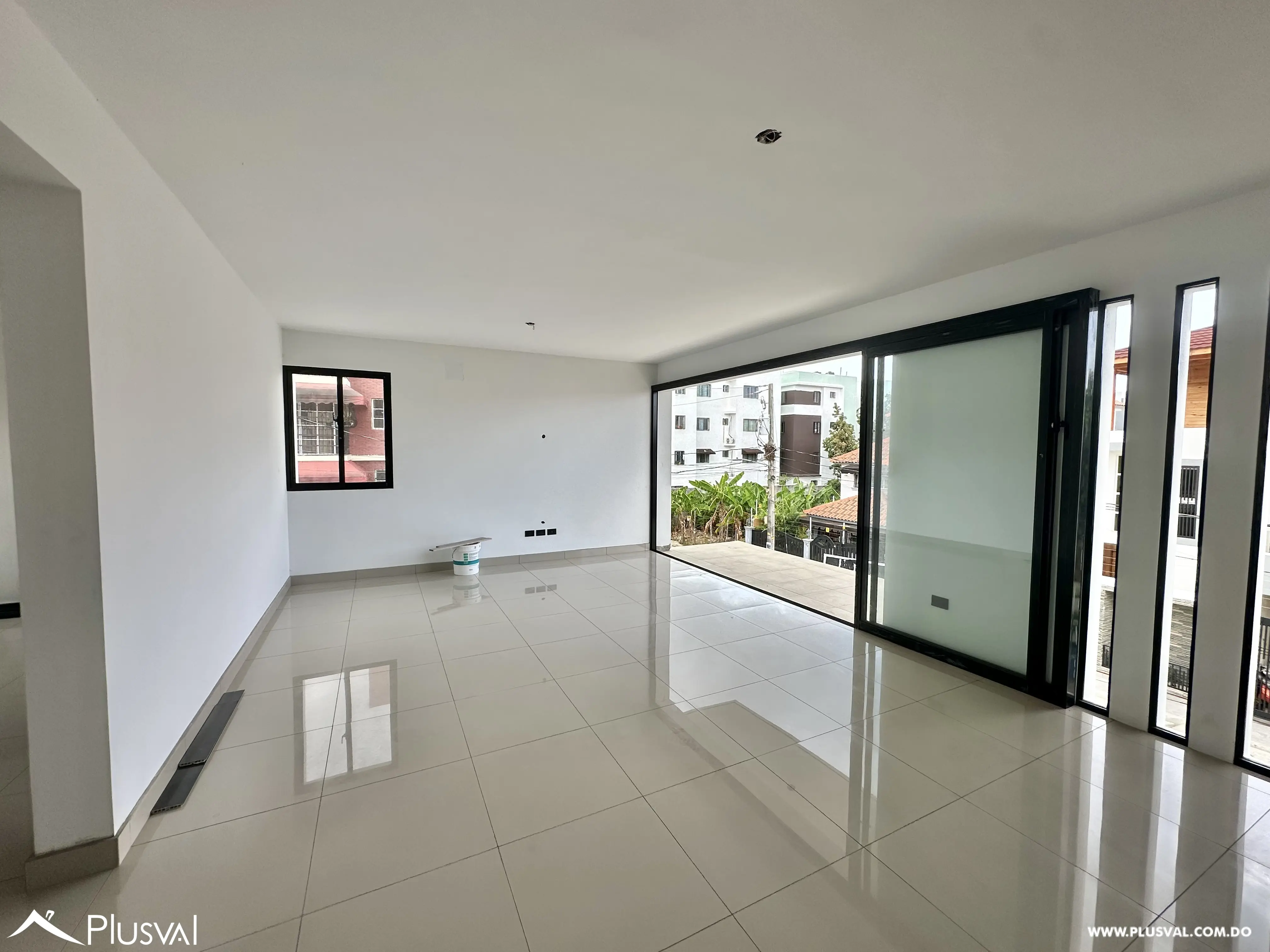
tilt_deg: -0.8
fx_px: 514
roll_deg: +0.2
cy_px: 476
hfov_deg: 102.1
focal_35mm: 14
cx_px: 635
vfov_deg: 85.7
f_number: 2.2
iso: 40
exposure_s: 1/311
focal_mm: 2.22
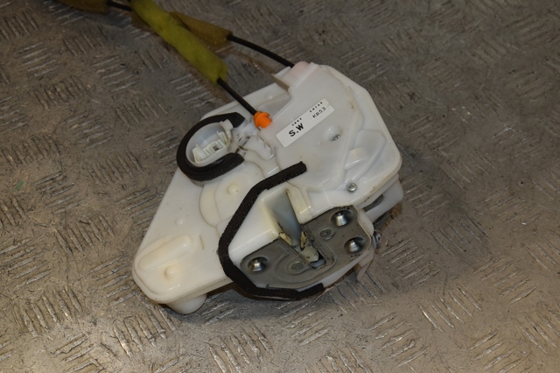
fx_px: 979
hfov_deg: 31.9
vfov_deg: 21.5
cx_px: 280
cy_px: 186
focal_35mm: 63
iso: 800
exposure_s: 1/200
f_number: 8
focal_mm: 42
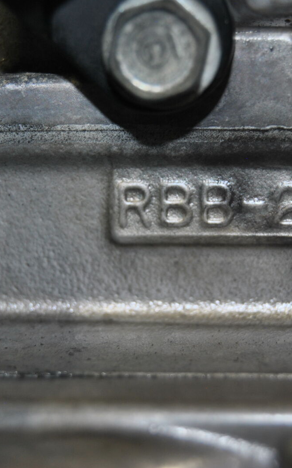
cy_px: 234
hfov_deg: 10.3
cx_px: 171
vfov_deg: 16.5
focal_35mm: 127
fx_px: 1615
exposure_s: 1/60
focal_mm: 55
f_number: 5.6
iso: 200
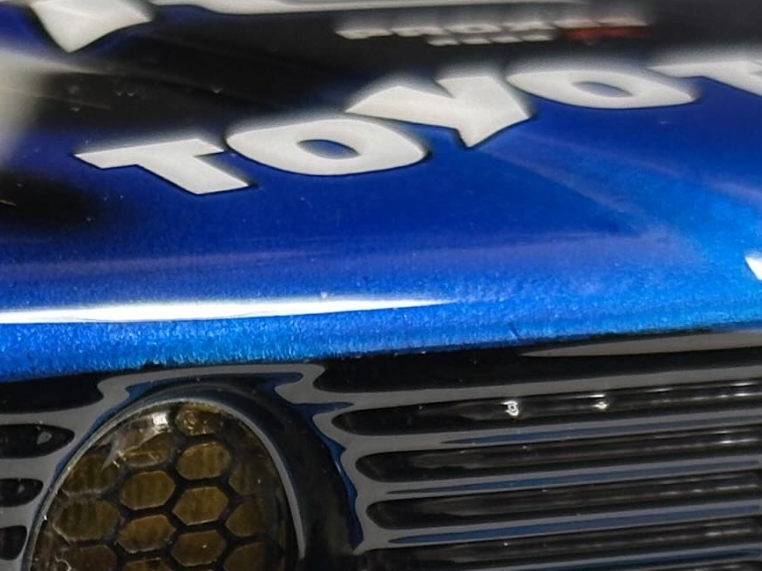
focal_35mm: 194
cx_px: -18
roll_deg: -1.0
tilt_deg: -16.1
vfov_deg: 7.4
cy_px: 1054
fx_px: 4269
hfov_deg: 10.1
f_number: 1.78
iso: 125
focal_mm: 6.86
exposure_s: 1/100
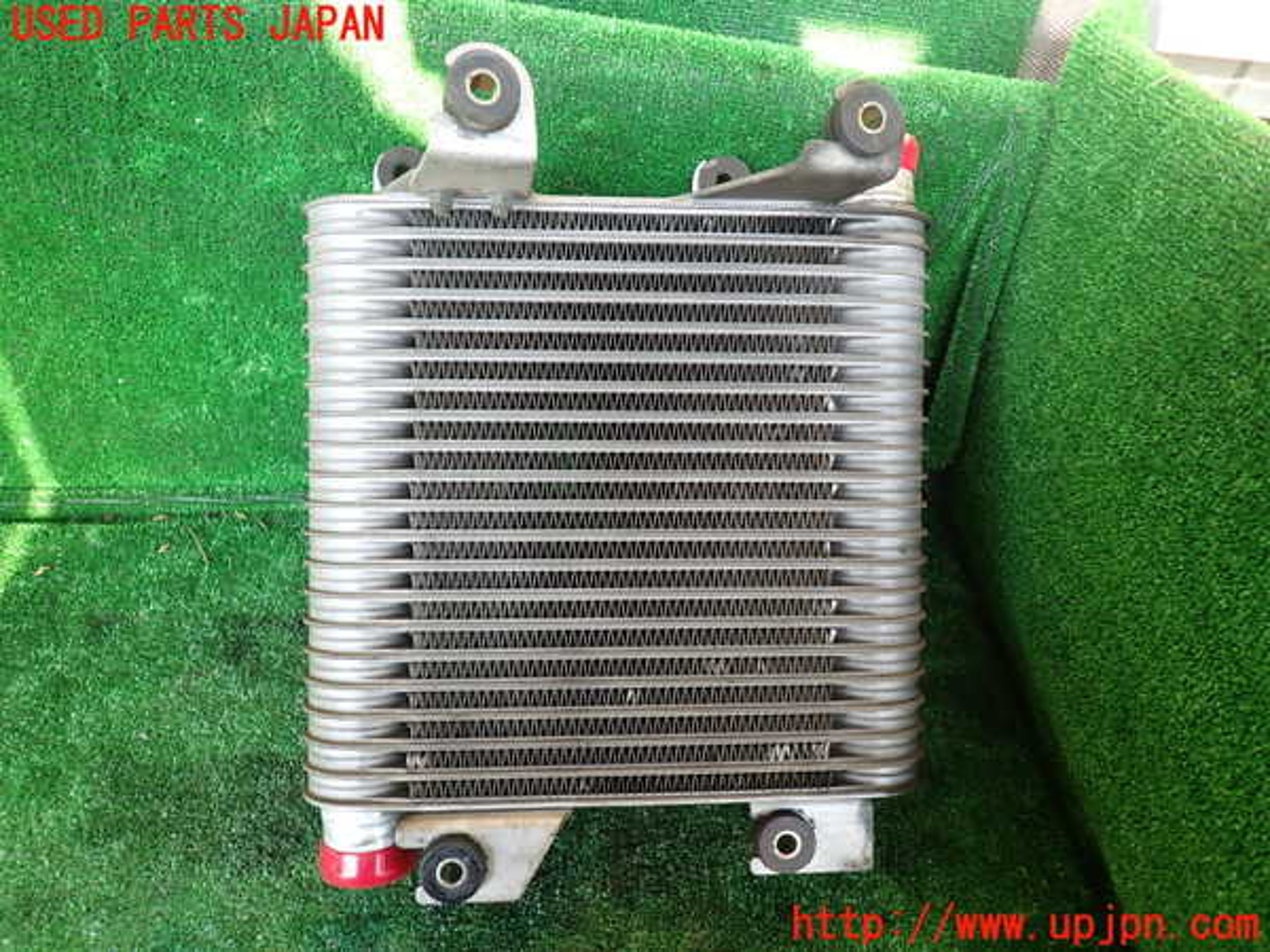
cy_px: 476
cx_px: 635
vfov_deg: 54.9
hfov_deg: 69.4
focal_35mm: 25
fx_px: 917
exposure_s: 1/100
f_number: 2
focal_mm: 4.5
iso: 100
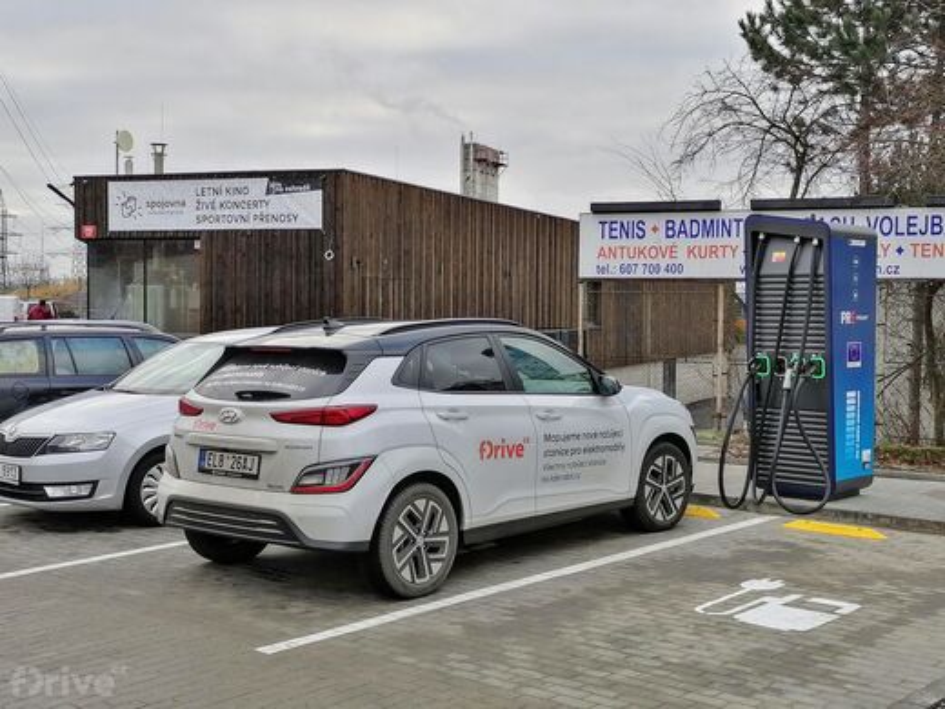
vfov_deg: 30.3
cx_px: 472
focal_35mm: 48
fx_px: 1310
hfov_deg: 39.7
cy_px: 354
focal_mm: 5.3
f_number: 1.8
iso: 50
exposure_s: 1/347
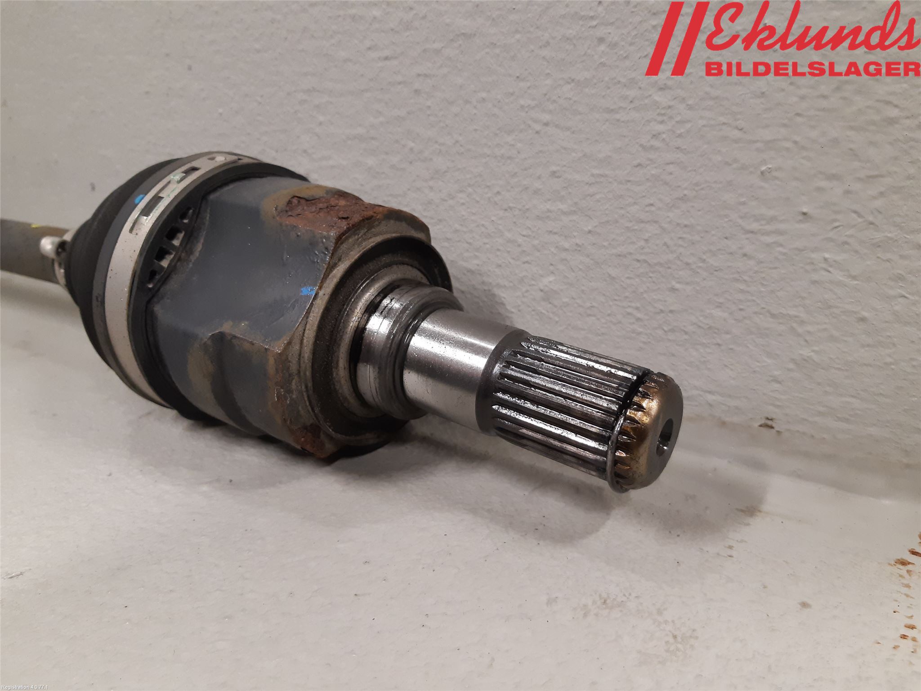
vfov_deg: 53.1
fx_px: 692
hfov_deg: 67.3
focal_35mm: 26
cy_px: 346
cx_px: 460
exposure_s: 1/50
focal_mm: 3.93
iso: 200
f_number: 1.7
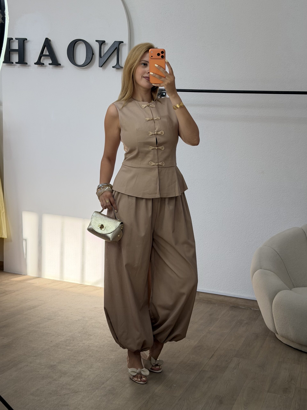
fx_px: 568
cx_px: 154
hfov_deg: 30.3
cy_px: 205
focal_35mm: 48
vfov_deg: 39.7
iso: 80
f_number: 1.78
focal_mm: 6.76
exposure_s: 1/272
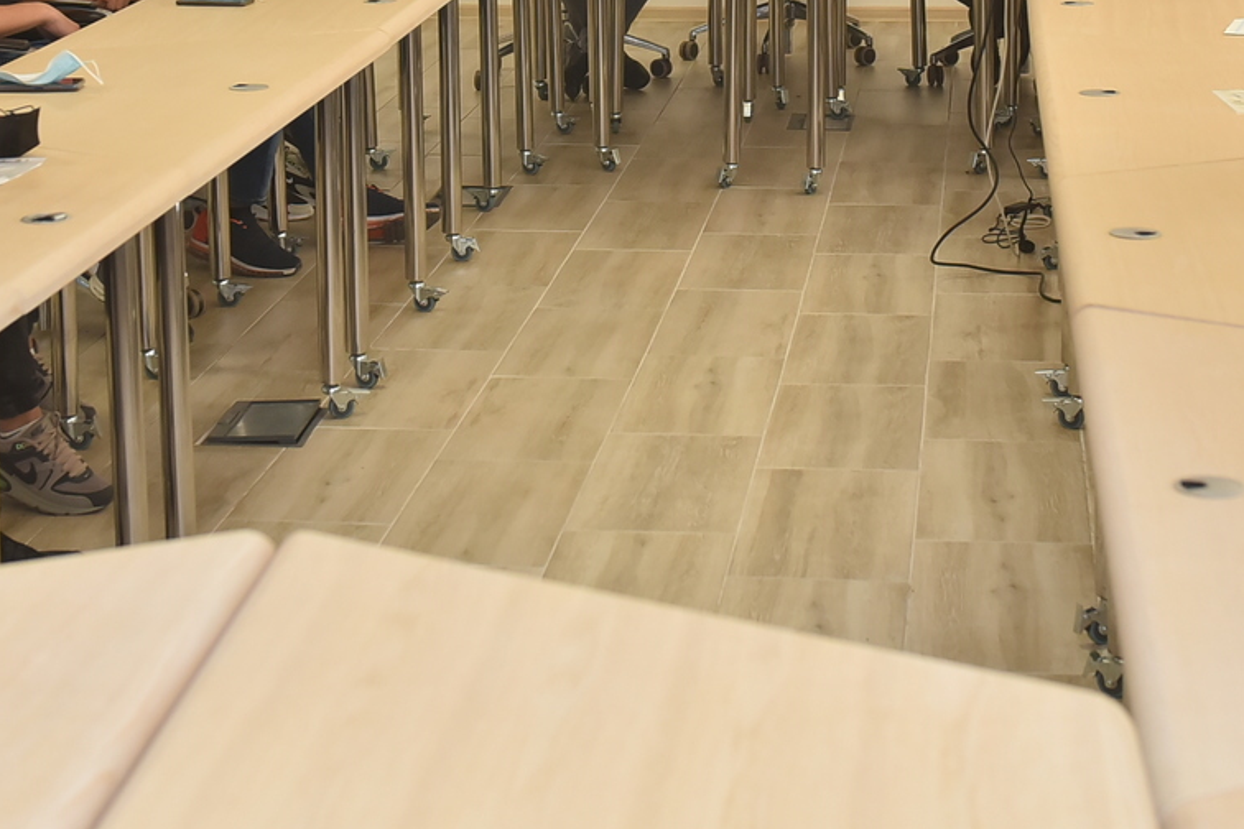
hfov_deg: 25.1
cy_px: -90
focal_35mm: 81
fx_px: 2799
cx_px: 632
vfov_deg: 16.3
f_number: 4
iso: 800
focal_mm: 36
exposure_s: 1/200
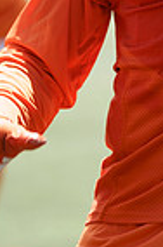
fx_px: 4702
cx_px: 201
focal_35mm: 689
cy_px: -97
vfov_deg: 3.0
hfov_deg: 2.0
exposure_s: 1/400
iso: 125
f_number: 4
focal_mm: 217
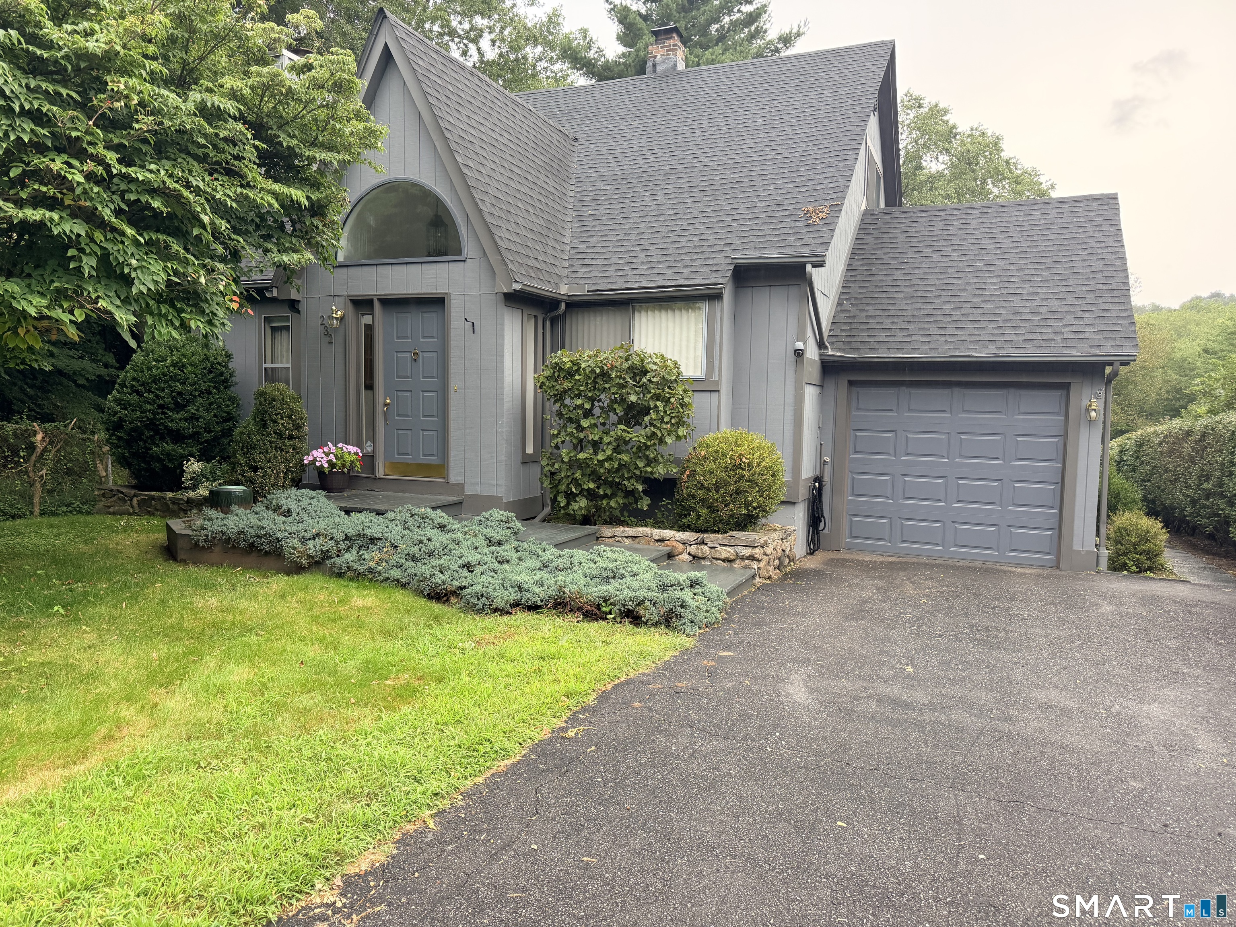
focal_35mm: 24
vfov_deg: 56.8
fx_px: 857
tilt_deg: -4.2
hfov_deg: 71.6
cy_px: 464
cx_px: 618
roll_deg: -1.3
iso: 200
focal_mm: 6.76
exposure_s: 1/122
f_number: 1.78
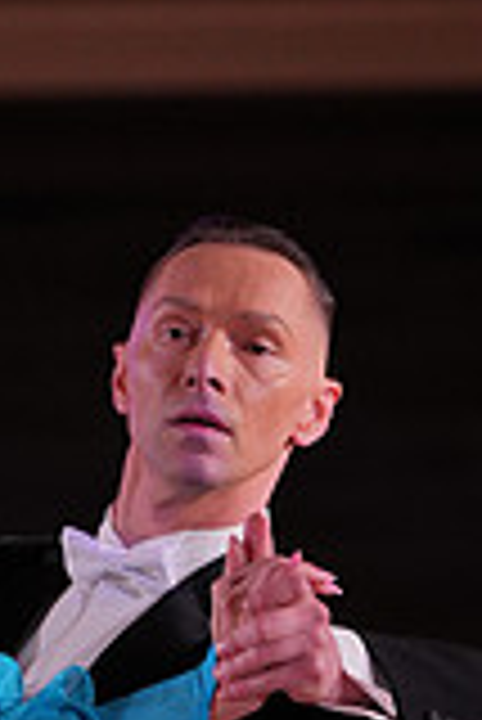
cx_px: -47
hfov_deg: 2.9
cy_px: 1224
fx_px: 9458
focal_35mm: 472
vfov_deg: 4.3
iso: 640
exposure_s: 1/400
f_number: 2.8
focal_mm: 130
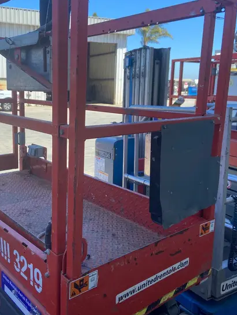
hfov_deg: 40.2
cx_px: 80
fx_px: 319
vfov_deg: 52.5
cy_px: 143
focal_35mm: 35
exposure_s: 1/973
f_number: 1.8
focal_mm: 4.25
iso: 32
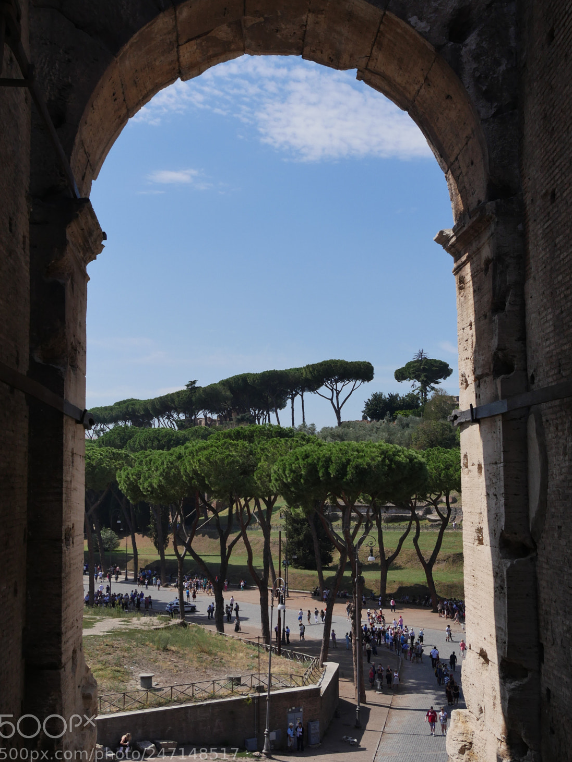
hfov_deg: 31.5
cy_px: 378
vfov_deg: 41.2
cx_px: 279
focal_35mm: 46
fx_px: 1013
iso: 200
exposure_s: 1/500
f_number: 9
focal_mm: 21
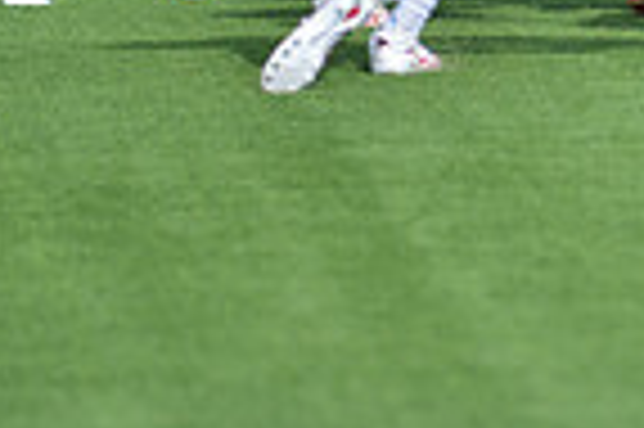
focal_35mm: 812
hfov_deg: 2.5
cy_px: -313
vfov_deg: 1.7
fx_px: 14509
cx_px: 955
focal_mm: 200
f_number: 2.8
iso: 100
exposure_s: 1/1600
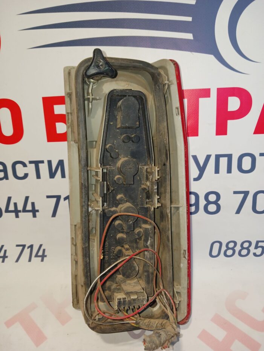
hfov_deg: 51.4
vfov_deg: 65.3
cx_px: 132
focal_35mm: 27
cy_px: 176
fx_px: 274
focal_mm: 4
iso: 160
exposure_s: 1/50
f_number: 1.8
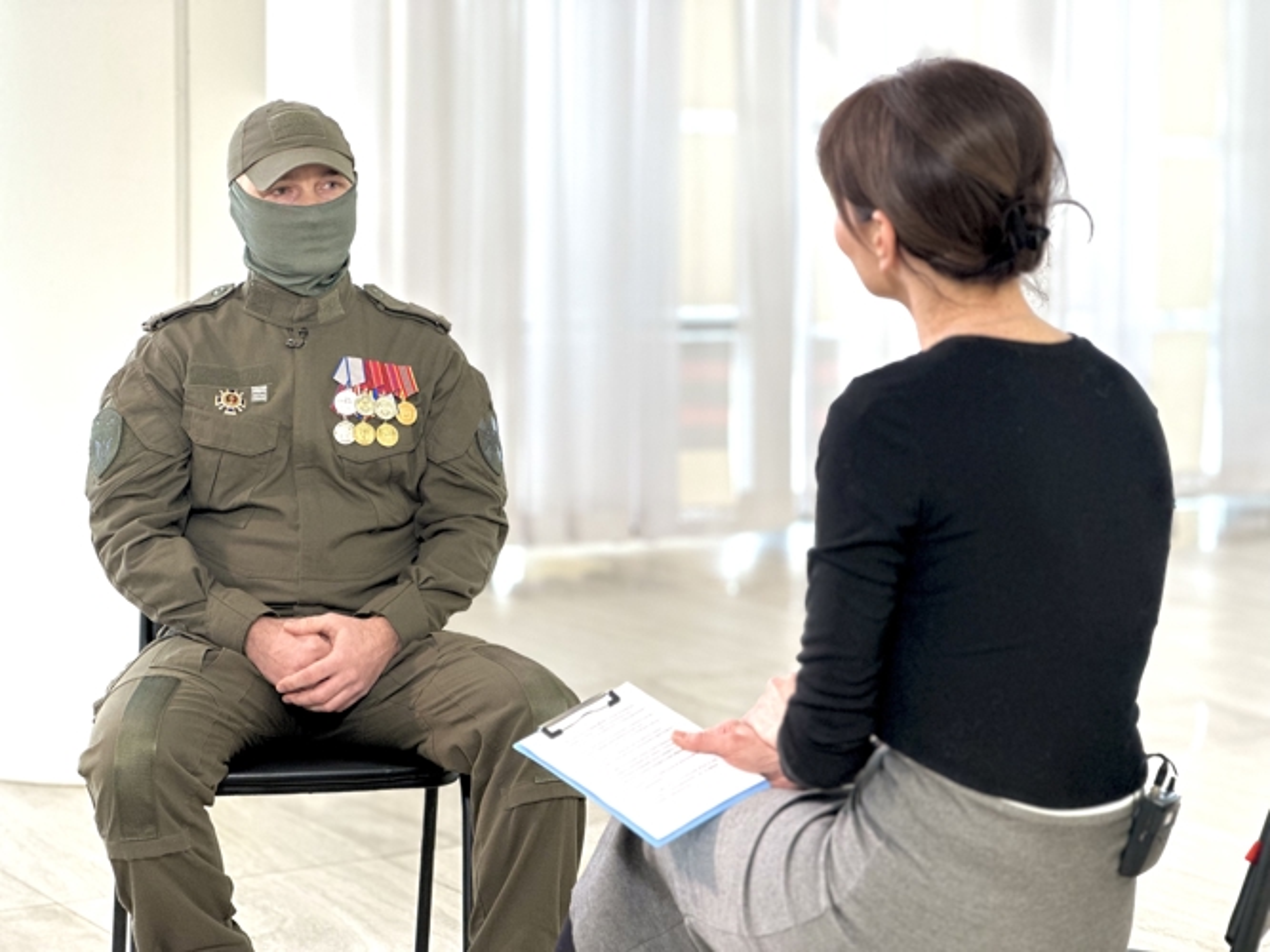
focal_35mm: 77
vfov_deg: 19.1
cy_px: 476
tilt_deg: -5.5
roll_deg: -1.1
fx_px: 2824
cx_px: 635
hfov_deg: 25.3
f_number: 2.8
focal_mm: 9
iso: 125
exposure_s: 1/50
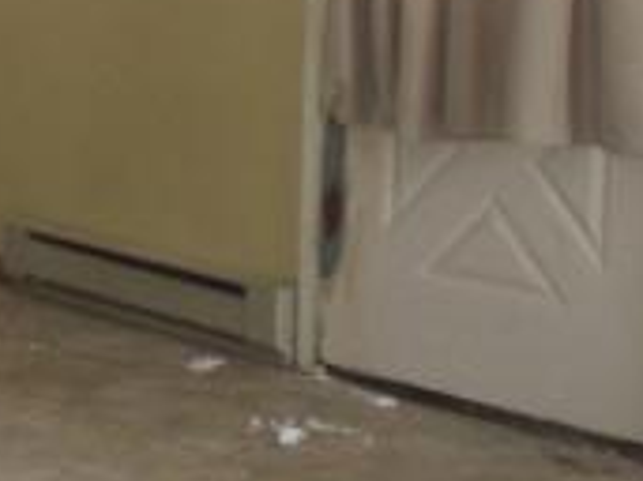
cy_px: -116
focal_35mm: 142
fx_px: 2636
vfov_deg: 10.2
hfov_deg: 13.3
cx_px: -241
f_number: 3.1
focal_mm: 6.3
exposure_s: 1/100
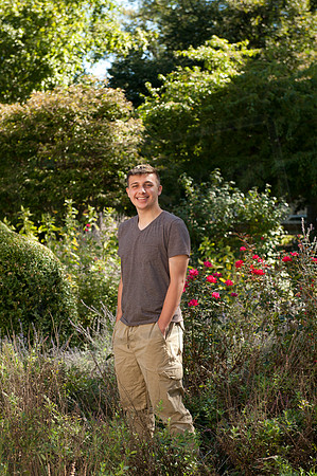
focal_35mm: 70
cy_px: 238
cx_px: 158
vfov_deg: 28.9
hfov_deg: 19.4
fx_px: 927
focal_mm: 70
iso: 160
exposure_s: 1/250
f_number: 5.6
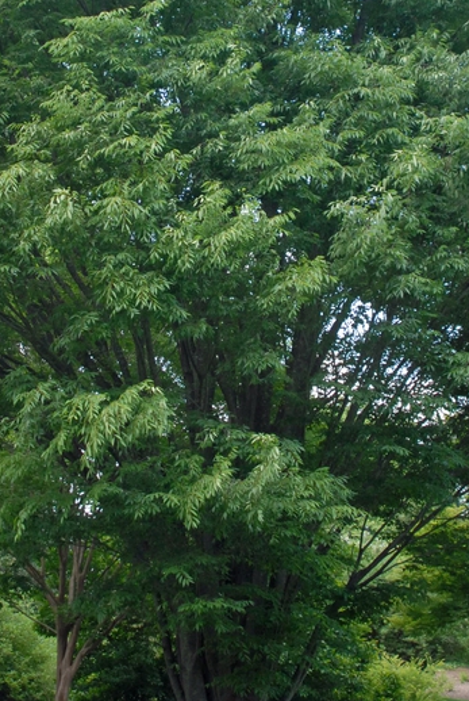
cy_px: 176
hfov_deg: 16.5
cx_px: 225
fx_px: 1616
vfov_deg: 24.2
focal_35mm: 83
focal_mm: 28
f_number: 5.6
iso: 400
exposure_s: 1/125
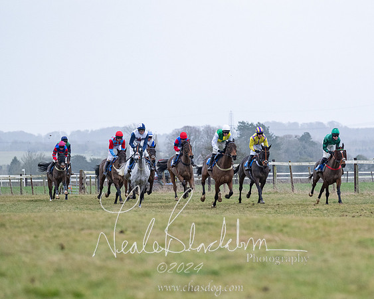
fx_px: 3674
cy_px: 219
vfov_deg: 4.7
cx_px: 281
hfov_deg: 5.8
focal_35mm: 332
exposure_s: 1/1250
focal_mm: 200
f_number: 4
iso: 1250
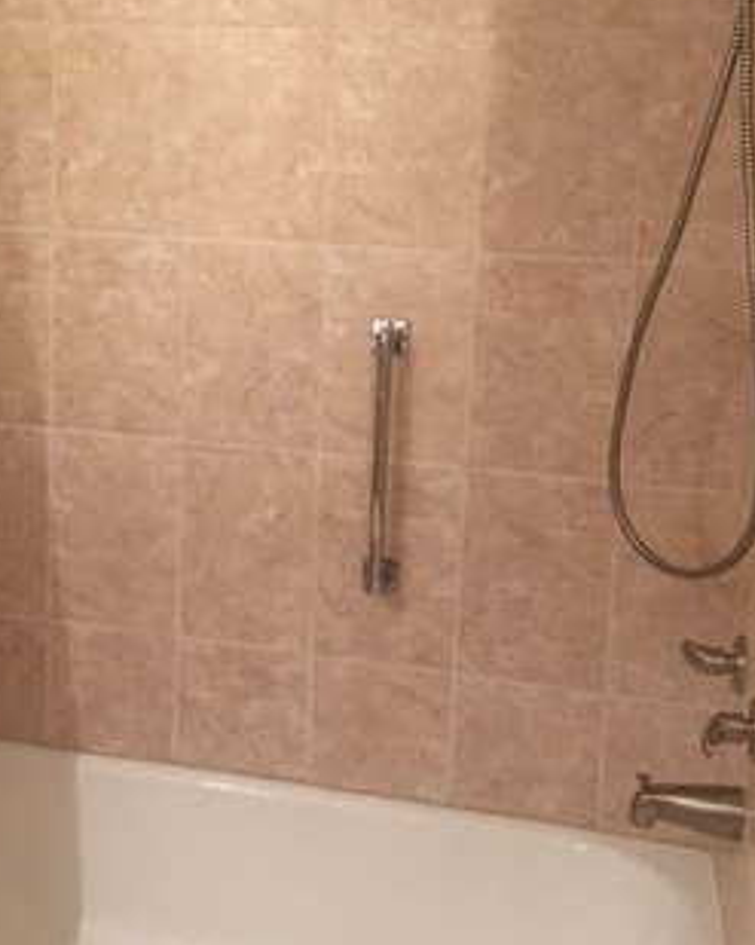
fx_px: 1230
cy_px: 318
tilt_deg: -6.3
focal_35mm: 44
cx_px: 257
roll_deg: -2.8
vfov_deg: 41.5
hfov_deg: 33.9
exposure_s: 1/30
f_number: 2.2
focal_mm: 4.15
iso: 125
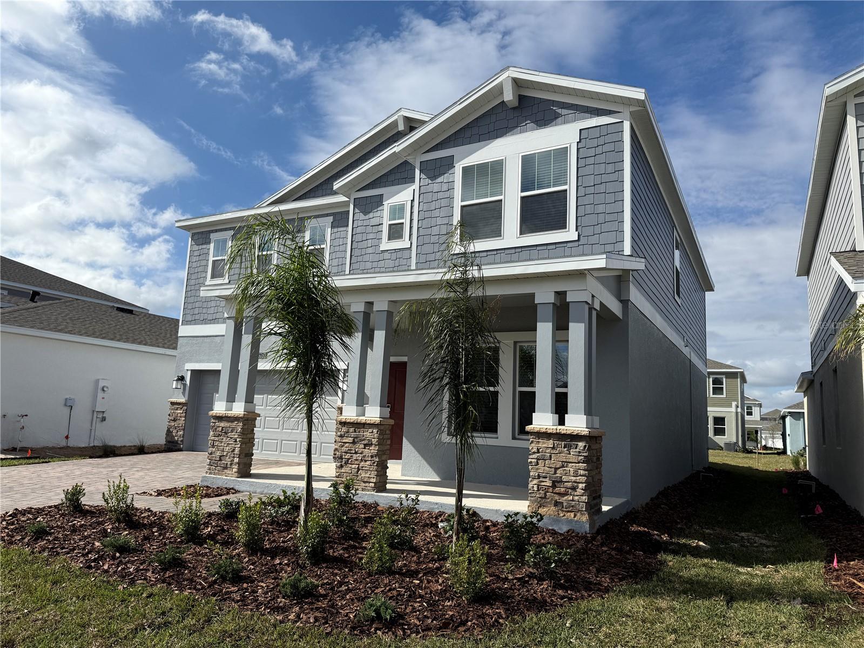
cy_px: 324
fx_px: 599
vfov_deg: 56.8
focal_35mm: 24
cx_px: 432
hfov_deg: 71.6
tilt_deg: +10.0
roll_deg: -2.2
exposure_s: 1/7353
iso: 80
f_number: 1.78
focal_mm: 6.76
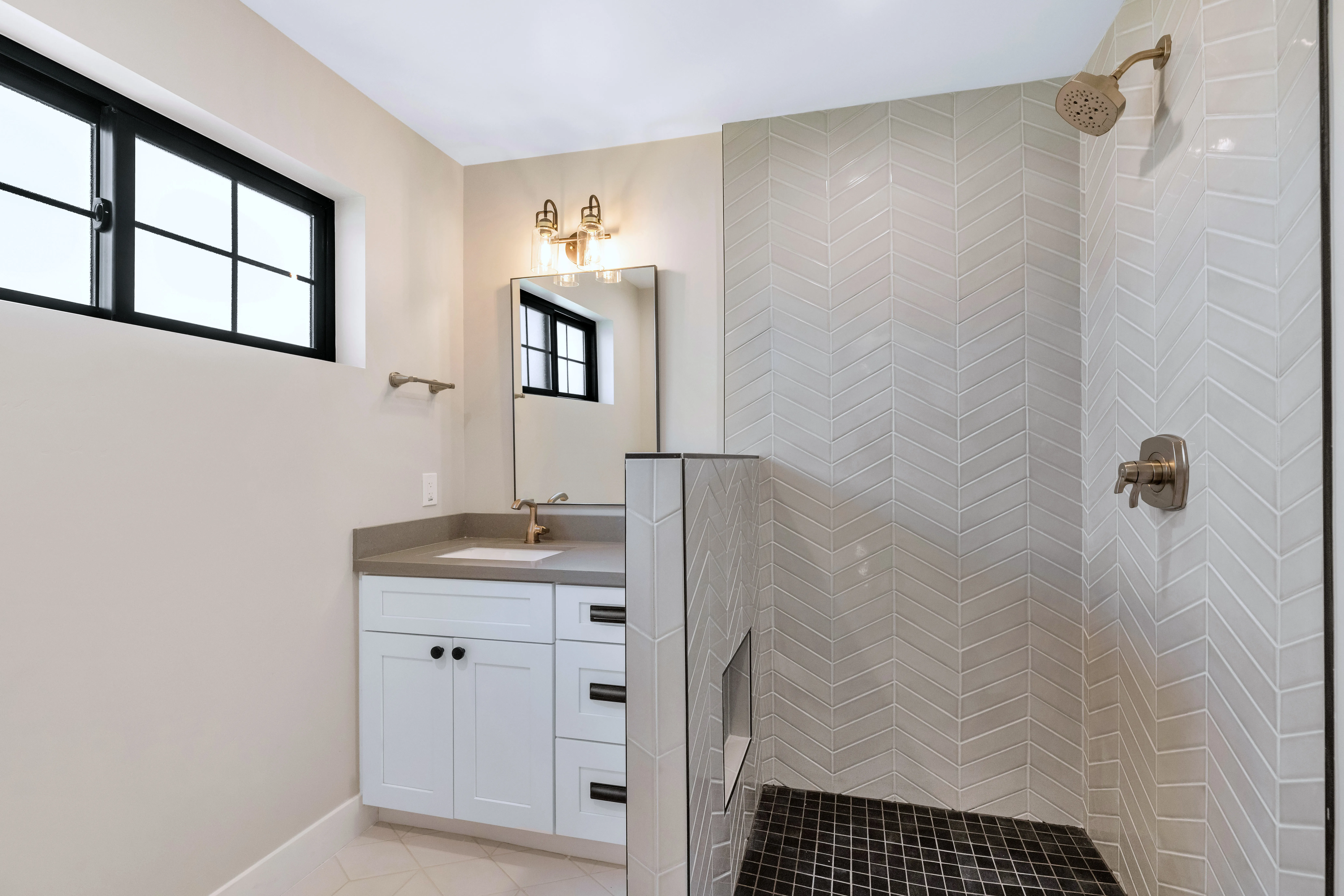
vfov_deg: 77.3
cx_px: 672
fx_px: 560
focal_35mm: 15
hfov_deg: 100.4
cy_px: 448
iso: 1000
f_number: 6.3
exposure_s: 1/80
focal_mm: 15
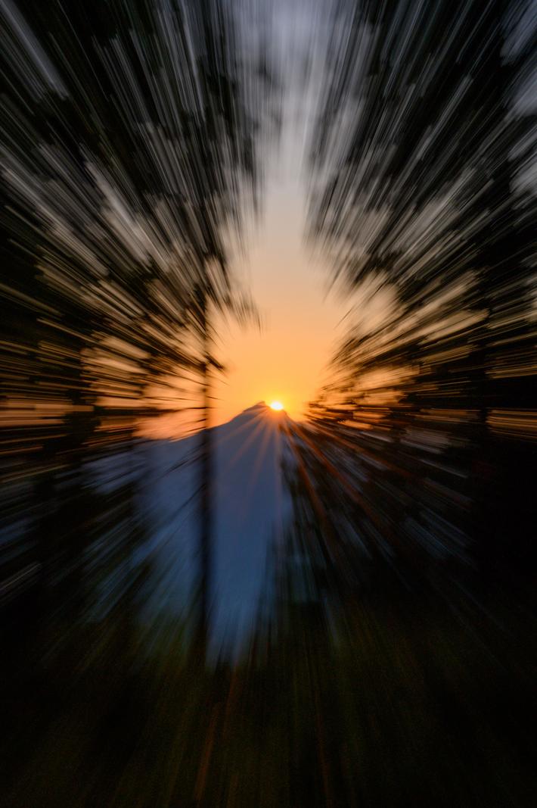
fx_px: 1389
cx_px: 268
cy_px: 404
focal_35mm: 62
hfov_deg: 21.9
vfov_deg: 32.4
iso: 400
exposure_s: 1/25
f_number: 32
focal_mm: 62
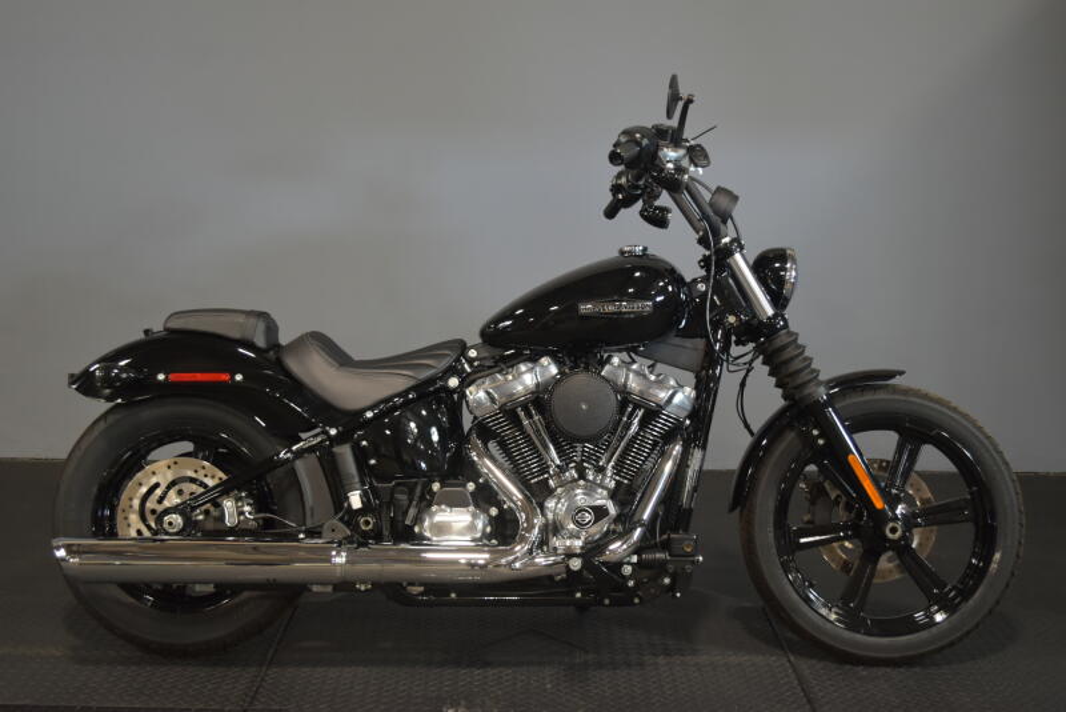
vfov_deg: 31.9
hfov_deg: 46.4
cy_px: 356
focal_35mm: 42
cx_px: 533
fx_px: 1244
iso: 1000
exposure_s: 1/30
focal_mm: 28
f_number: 4.5
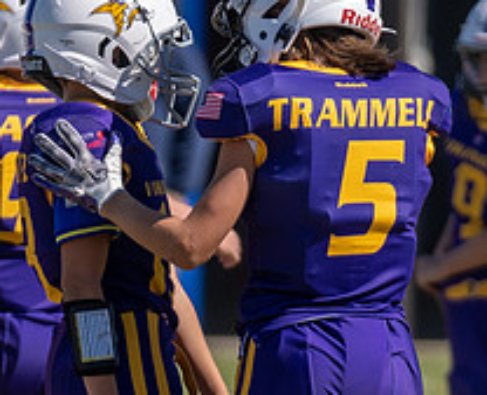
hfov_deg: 1.9
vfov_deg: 1.5
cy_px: 253
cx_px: 275
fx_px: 15024
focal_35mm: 1036
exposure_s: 1/2000
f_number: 2.8
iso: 100
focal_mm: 200
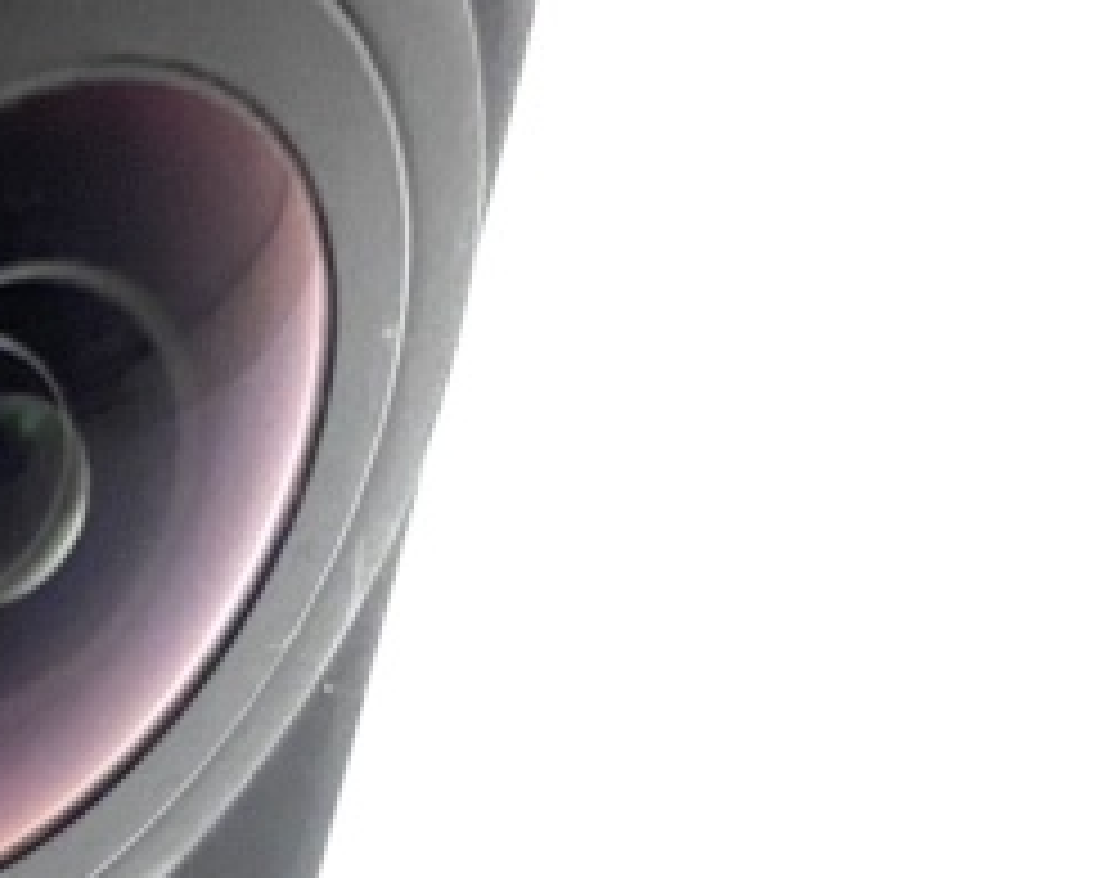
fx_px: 4060
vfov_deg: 12.1
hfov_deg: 12.5
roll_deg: +1.2
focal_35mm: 125
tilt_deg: -34.4
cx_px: -1436
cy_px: 1045
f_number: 1.8
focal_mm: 4.25
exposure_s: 1/50
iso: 100
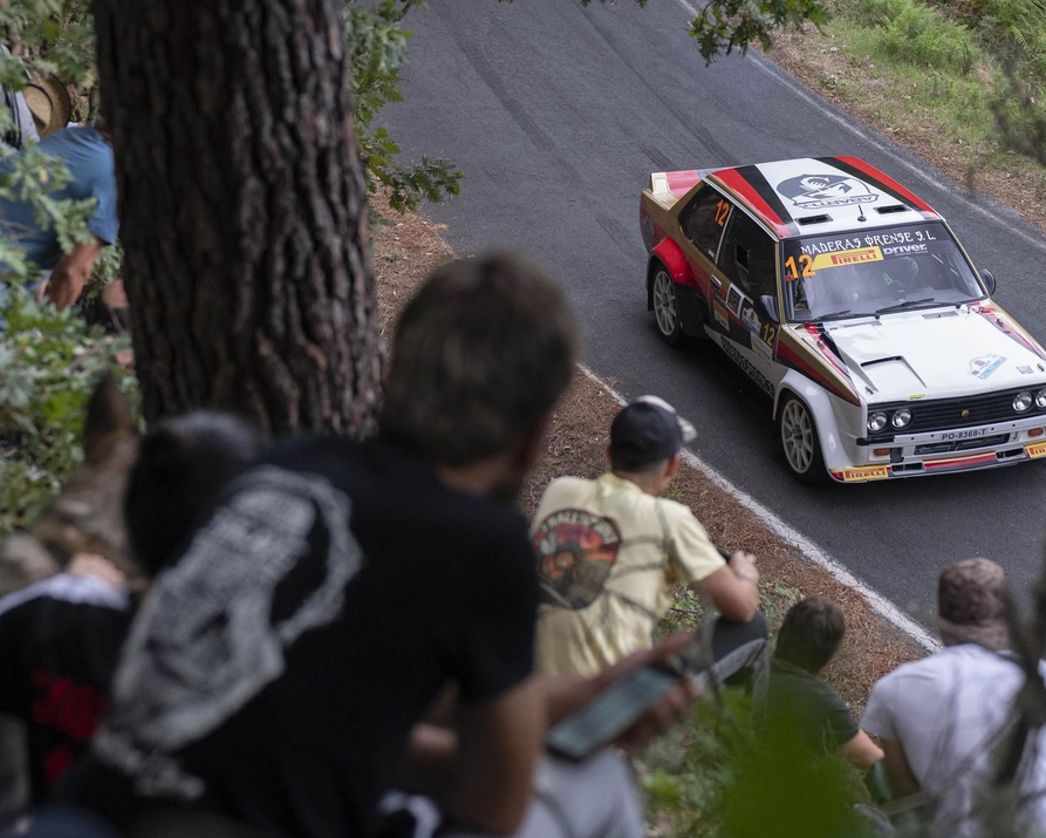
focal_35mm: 84
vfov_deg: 18.2
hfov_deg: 22.5
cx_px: 278
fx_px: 2601
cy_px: 255
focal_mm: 50
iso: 1600
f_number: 2.8
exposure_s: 1/1600
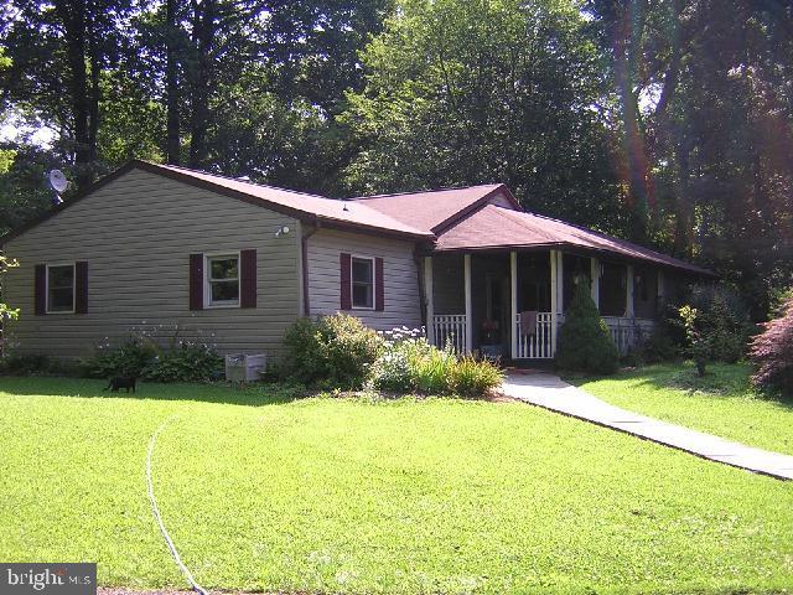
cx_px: 396
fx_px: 985
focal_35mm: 43
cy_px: 298
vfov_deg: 33.6
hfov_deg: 43.9
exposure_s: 1/263
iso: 100
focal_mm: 5.6
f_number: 2.8
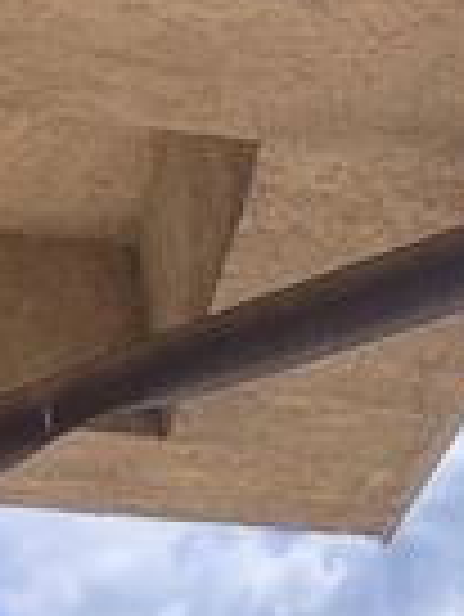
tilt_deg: -7.0
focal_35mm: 152
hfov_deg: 8.8
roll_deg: +2.6
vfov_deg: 10.4
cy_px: 1673
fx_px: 2712
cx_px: 1158
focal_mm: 5.7
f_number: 1.5
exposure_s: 1/3460
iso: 50
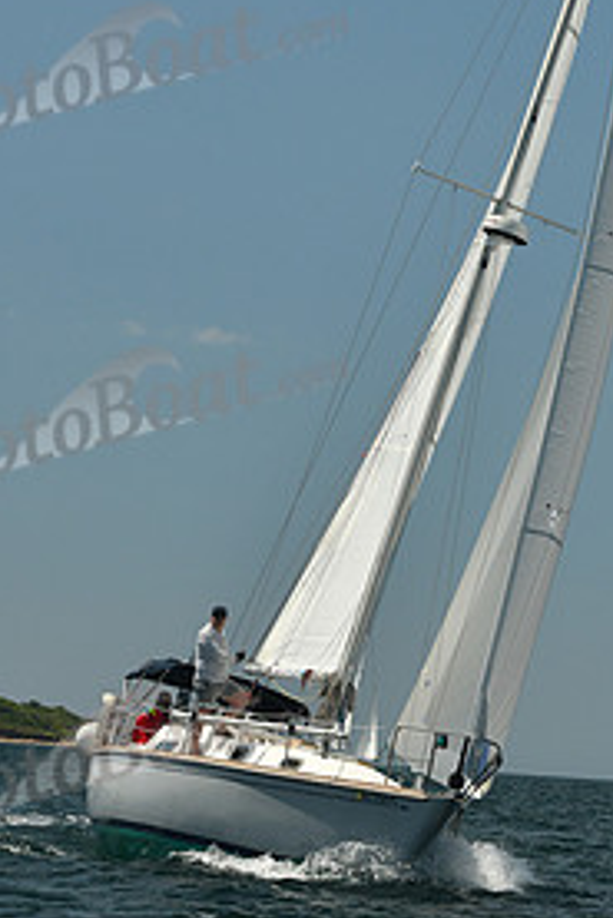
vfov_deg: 11.5
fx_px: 4540
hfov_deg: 7.7
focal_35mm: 178
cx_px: 522
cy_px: 199
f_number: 9
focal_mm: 85
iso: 320
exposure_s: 1/640
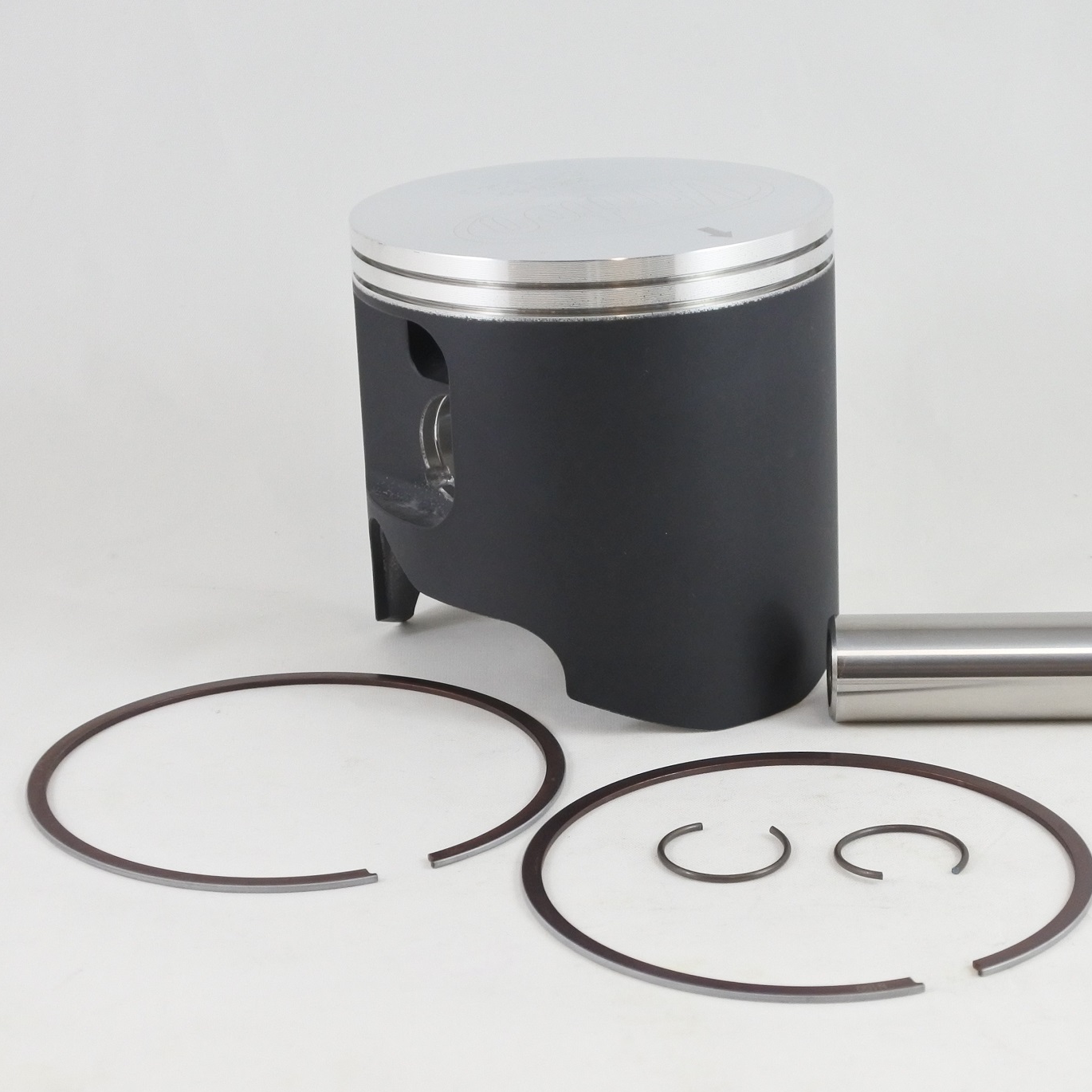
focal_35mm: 58
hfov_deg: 29.5
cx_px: 607
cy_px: 546
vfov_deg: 29.6
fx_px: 2070
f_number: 4.5
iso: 560
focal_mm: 16.8
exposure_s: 1/125
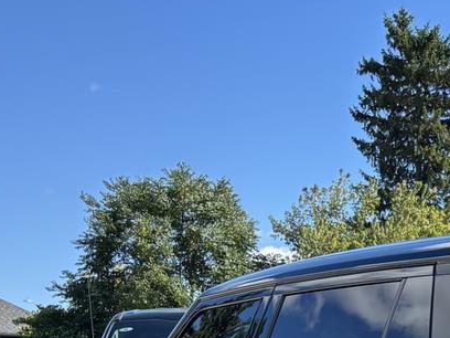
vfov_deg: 12.8
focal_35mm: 102
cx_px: 641
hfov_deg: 17.6
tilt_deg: -11.2
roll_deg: +0.0
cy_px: 653
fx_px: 1326
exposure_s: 1/1590
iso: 50
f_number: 1.6
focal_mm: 5.96
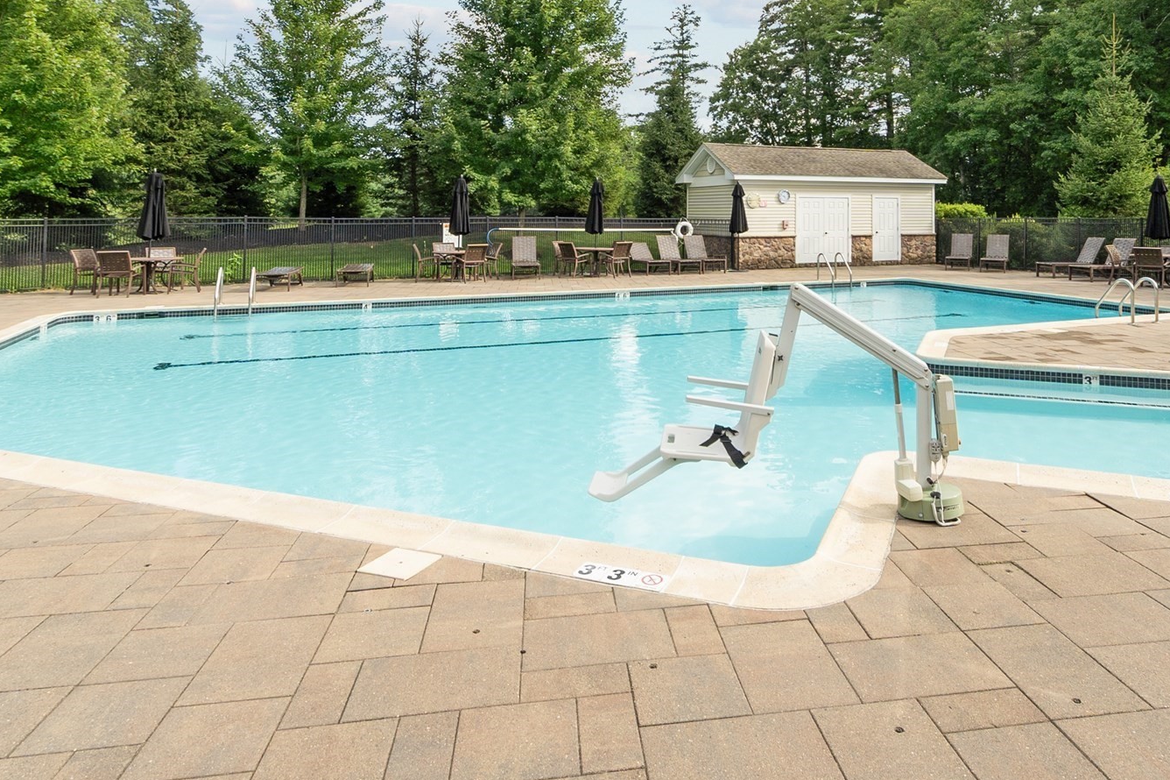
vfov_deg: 53.2
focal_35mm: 23
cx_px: 725
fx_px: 747
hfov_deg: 74.9
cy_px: 220
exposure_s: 1/160
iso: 100
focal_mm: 10
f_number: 8
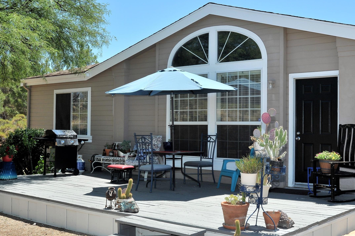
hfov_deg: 40.1
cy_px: 112
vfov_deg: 27.5
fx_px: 483
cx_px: 224
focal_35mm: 49
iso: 320
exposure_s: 1/320
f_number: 11
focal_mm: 35
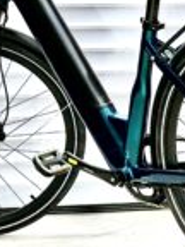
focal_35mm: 193
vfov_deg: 10.2
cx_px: 123
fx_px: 1375
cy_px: 105
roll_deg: +0.7
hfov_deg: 7.7
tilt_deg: -4.4
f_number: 2.8
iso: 250
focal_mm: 9
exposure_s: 1/100
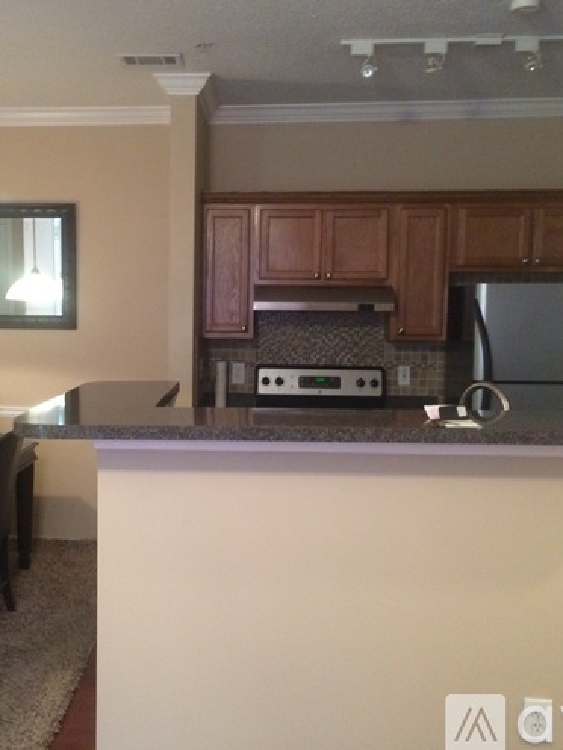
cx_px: 185
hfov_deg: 36.4
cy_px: 377
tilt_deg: -4.5
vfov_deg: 47.9
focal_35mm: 39
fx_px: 846
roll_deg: -0.1
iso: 320
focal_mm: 4.15
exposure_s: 1/15
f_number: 2.2
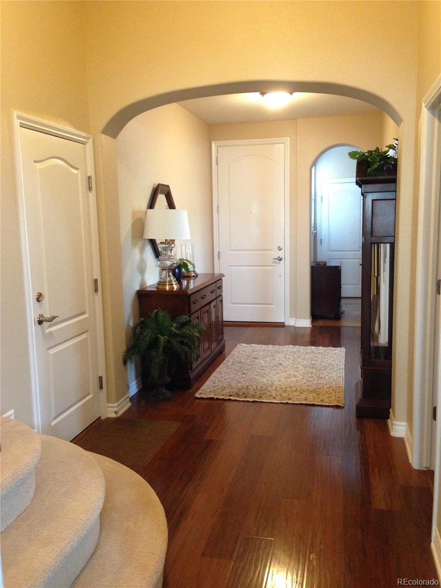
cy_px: 294
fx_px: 561
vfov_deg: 55.4
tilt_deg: -5.8
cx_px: 220
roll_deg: +2.2
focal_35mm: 33
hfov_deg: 42.9
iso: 250
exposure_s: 1/20
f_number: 2.4
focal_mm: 4.12
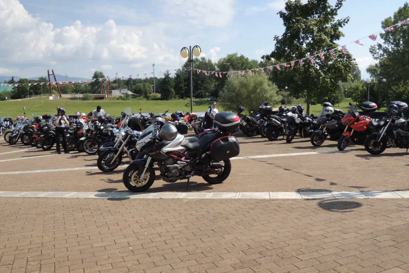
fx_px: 375
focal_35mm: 33
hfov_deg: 57.2
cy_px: 129
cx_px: 204
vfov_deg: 40.0
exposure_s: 1/1000
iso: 100
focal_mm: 5.5
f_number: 3
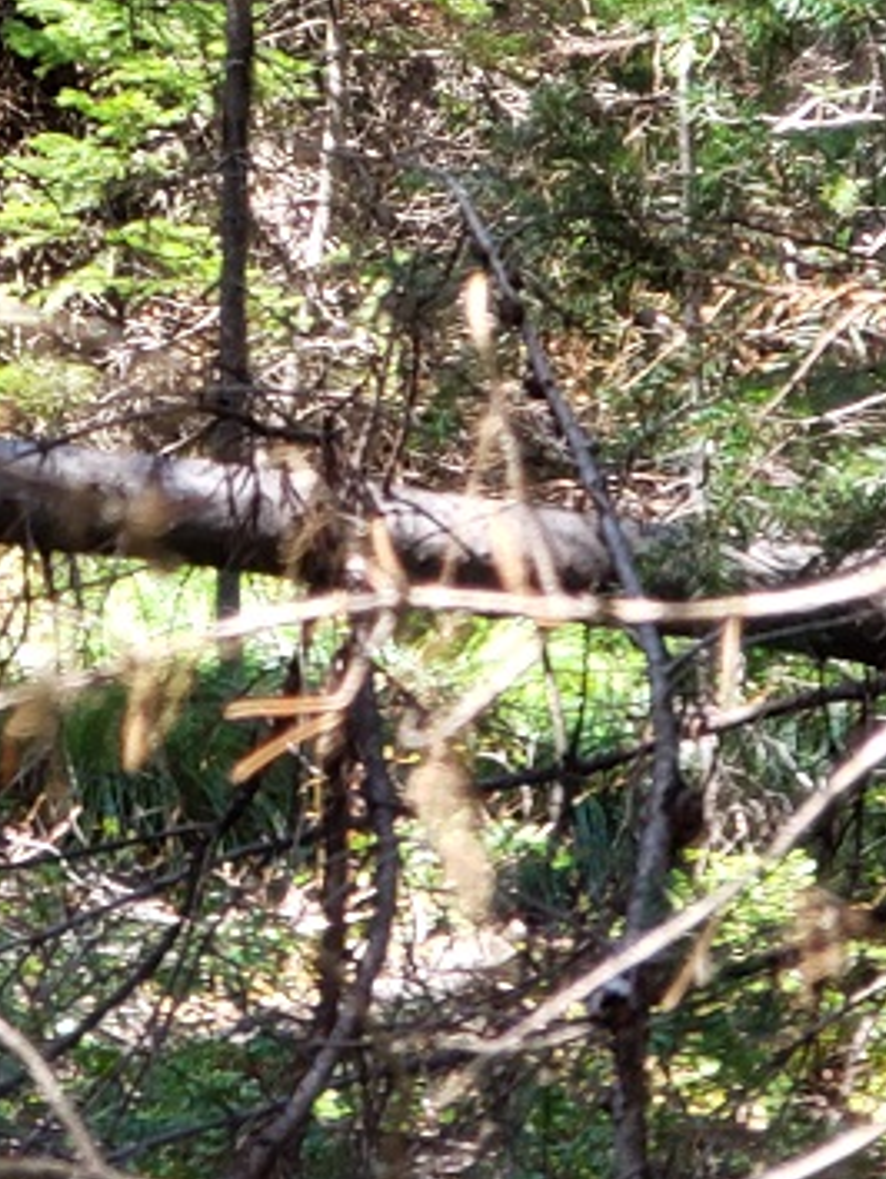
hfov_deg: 10.0
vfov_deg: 12.9
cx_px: 160
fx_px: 5045
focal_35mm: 148
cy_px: -323
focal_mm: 6
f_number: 2.4
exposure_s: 1/30
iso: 40
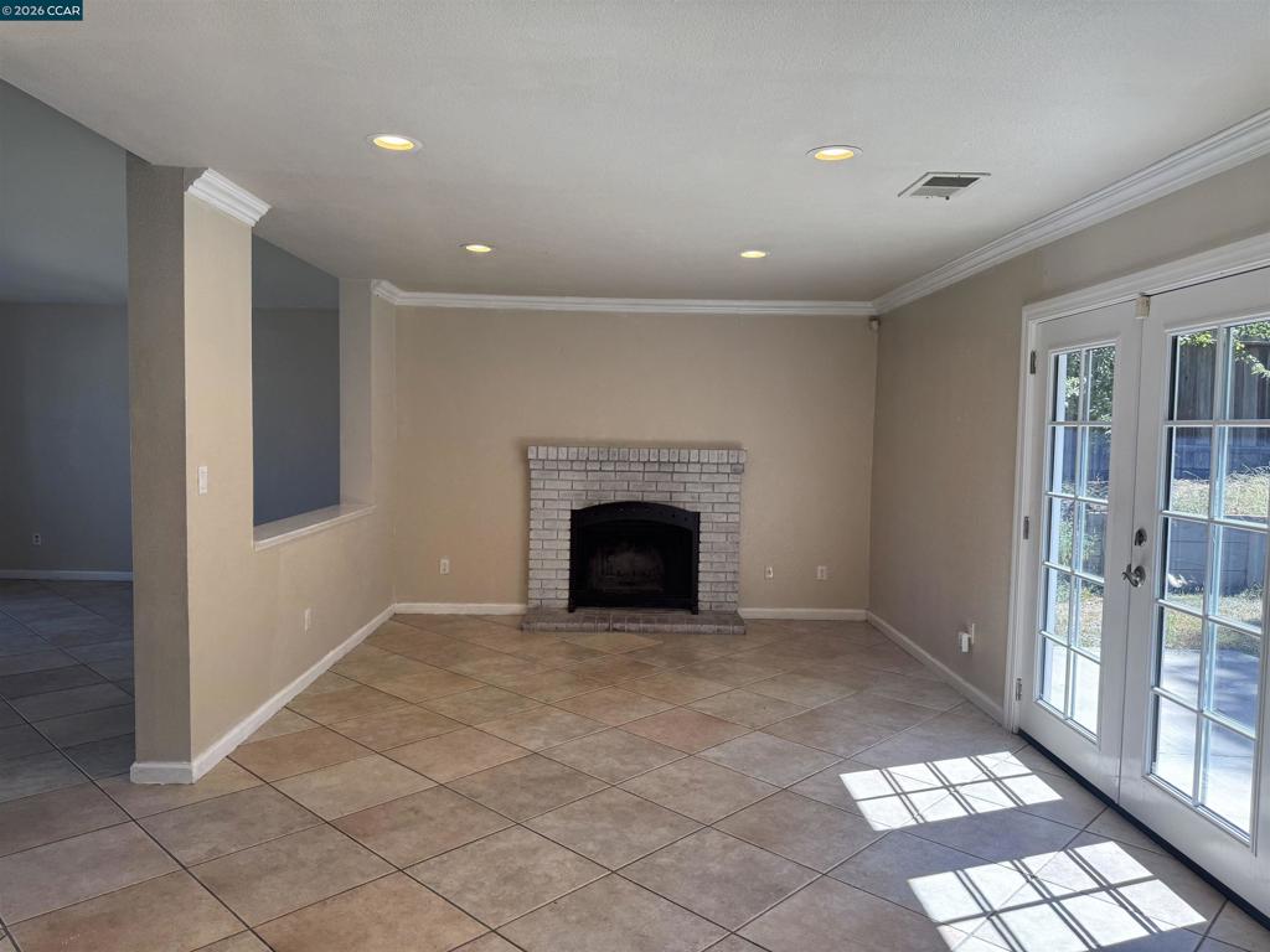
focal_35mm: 24
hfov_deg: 71.6
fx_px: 881
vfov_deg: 56.8
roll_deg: +0.0
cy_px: 476
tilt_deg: -2.7
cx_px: 635
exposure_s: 1/253
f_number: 1.78
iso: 80
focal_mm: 6.76
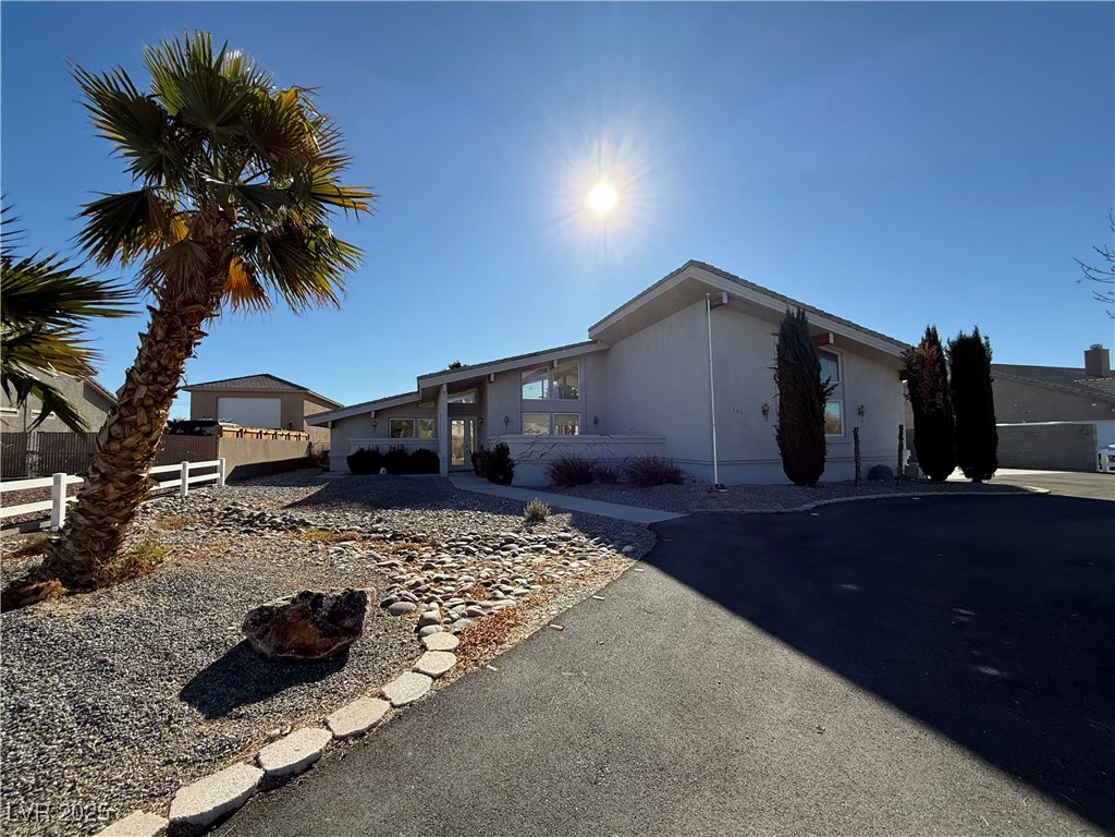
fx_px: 451
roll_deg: +0.6
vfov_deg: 85.7
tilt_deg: +2.6
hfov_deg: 102.1
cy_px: 418
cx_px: 558
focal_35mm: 14
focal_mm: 2.22
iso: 50
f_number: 2.2
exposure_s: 1/2506
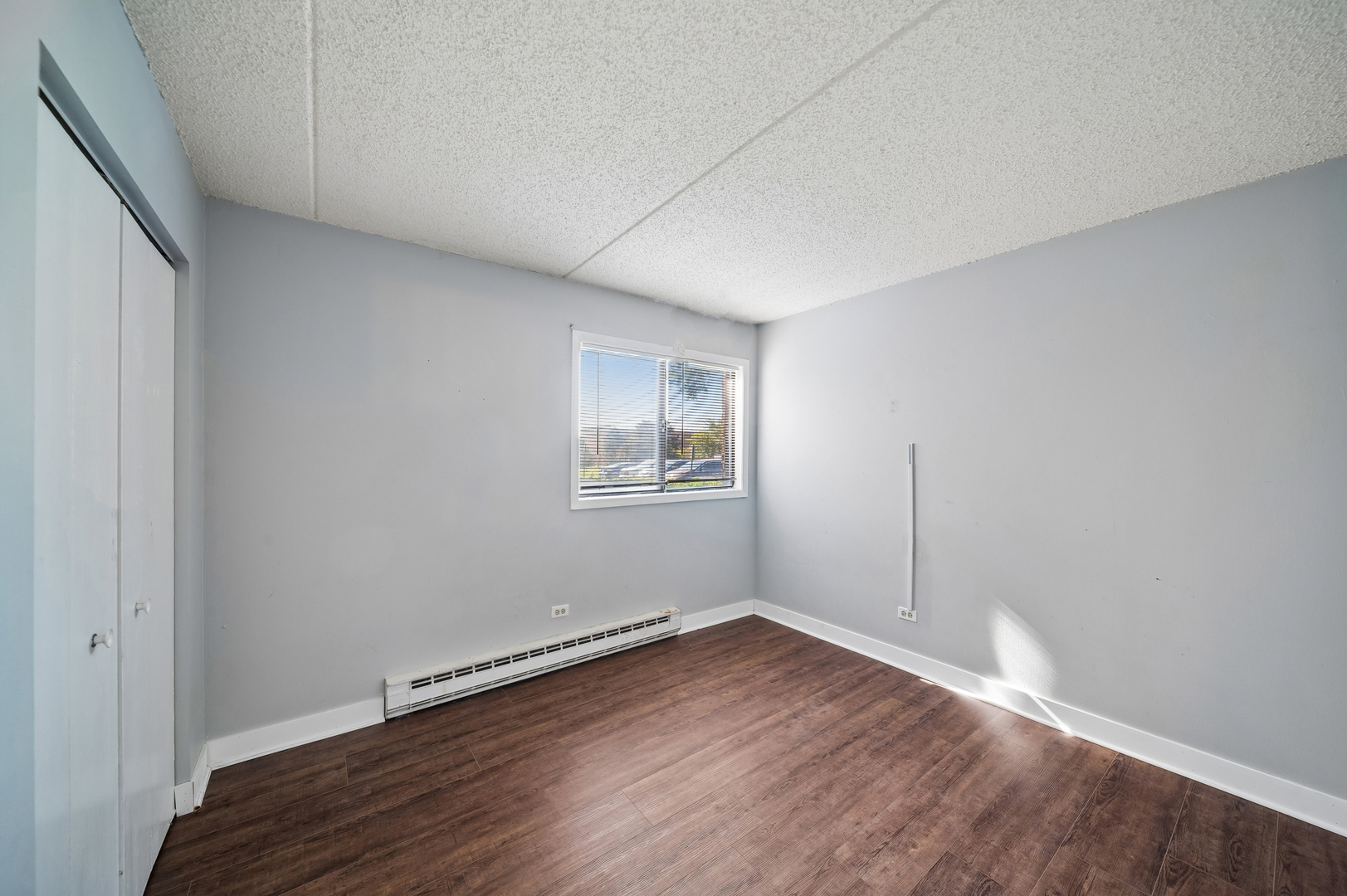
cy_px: 448
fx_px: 486
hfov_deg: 108.4
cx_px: 674
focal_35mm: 13
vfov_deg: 85.4
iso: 400
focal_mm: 13
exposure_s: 1/8
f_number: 8
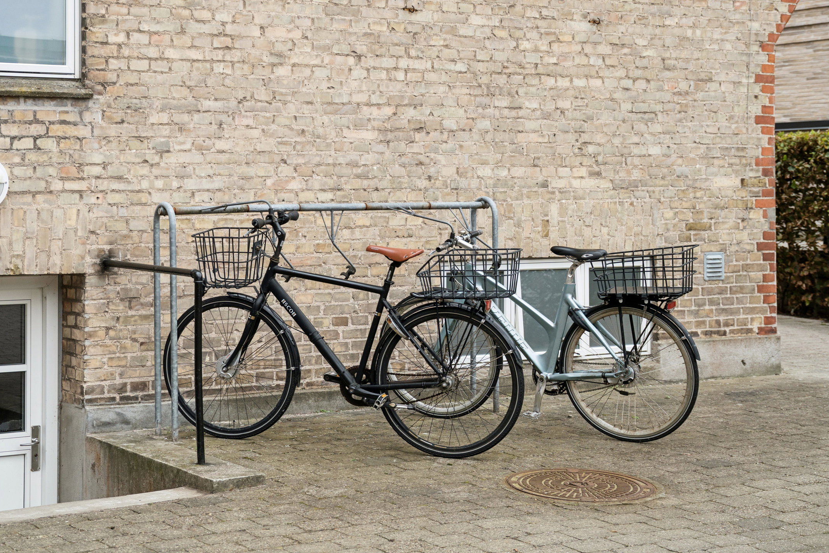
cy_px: 188
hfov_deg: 31.2
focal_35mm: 64
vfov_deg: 21.2
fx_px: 1474
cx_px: 279
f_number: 4.5
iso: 400
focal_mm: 46
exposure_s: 1/320
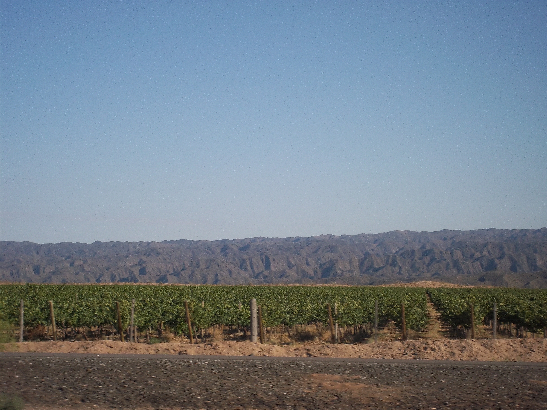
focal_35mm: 108
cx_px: 274
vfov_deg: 13.7
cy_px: 205
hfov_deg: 18.2
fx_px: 1707
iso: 80
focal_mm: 19.5
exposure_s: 1/500
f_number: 5.6
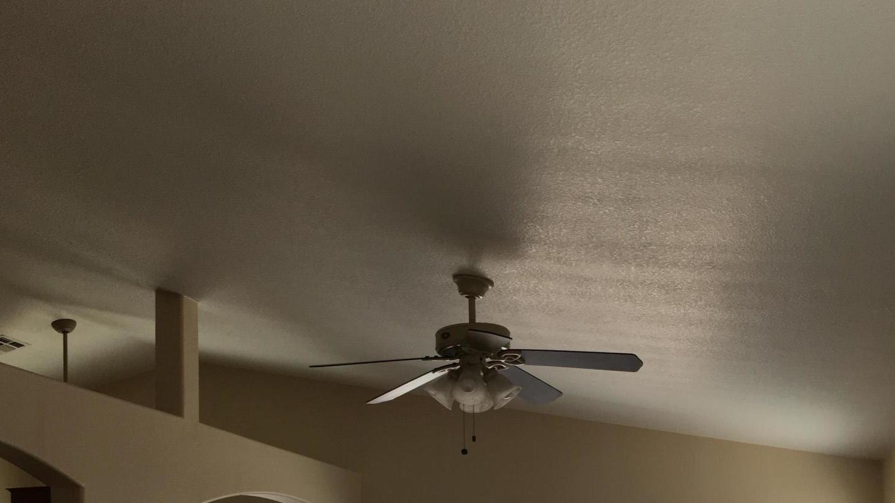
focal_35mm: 43
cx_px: 447
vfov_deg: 25.6
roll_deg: +1.2
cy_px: 557
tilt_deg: +2.0
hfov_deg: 47.4
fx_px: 1021
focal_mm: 4.15
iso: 40
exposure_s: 1/120
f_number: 2.2
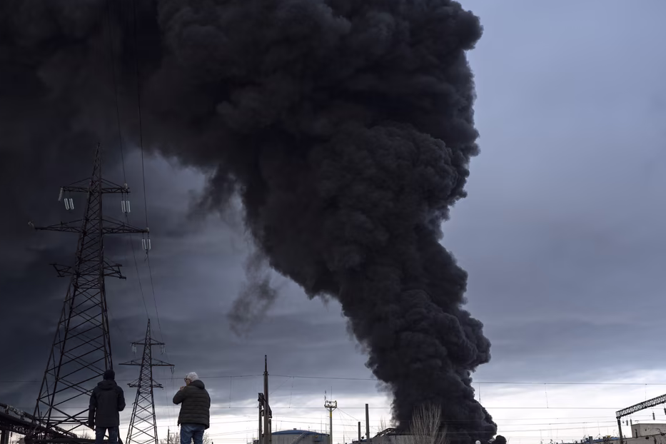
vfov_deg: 29.9
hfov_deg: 43.5
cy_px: 221
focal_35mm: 45
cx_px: 292
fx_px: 832
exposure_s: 1/400
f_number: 2.8
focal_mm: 35
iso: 400
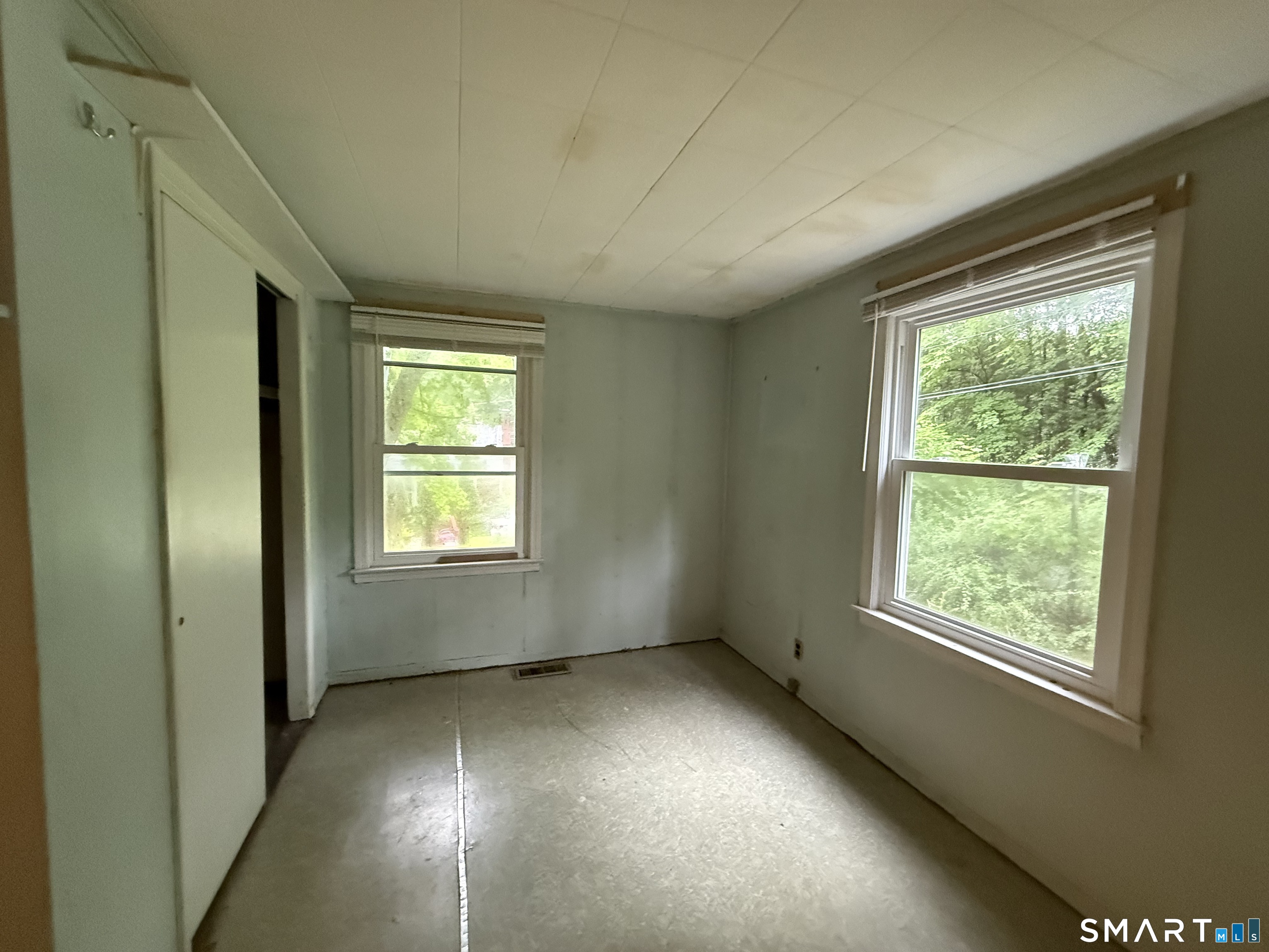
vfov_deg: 85.7
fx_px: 513
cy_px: 476
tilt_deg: -5.3
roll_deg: +0.3
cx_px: 634
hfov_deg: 102.1
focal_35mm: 14
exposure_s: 1/60
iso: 1000
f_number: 2.2
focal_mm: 2.22
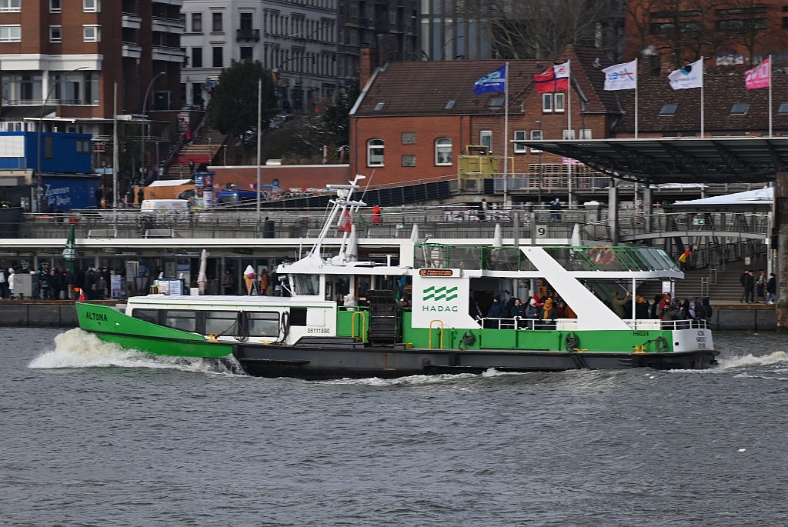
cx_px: 394
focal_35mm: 120
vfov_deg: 11.4
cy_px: 264
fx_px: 2629
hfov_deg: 17.0
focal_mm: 120
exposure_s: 1/320
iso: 100
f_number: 6.3
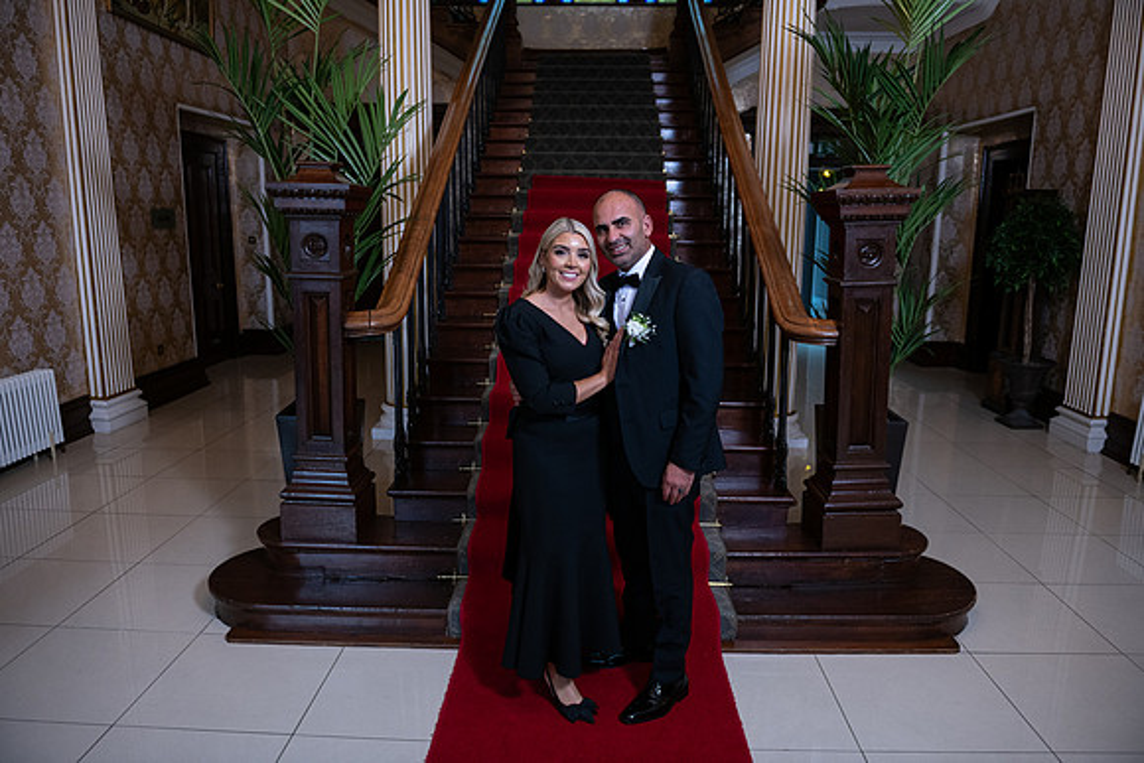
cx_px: 572
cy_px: 382
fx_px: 826
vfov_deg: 49.6
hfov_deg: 69.4
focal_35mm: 26
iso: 500
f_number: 3.5
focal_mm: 26
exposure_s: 1/160
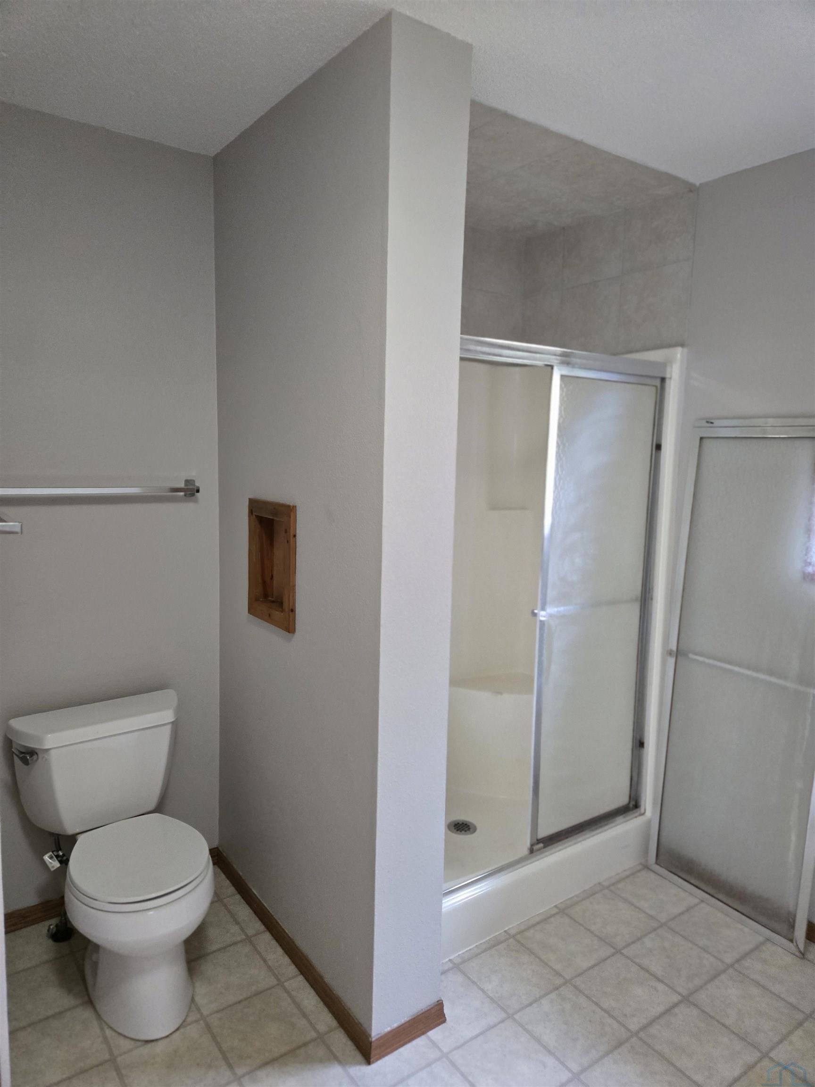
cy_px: 544
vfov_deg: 73.9
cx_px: 408
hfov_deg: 58.9
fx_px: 722
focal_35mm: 23
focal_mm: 5.4
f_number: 1.8
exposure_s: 1/60
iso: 640
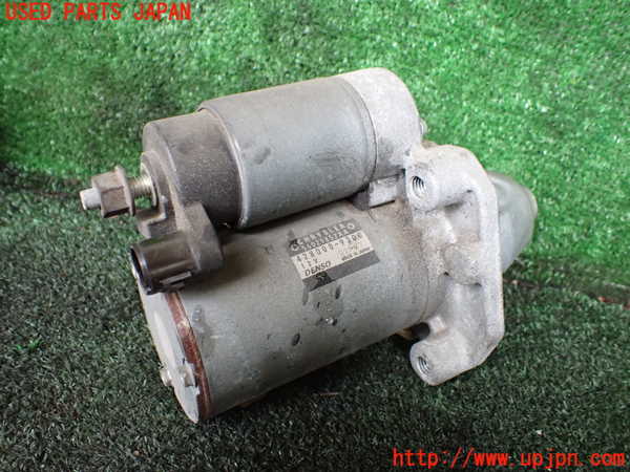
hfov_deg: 60.0
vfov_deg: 46.8
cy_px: 236
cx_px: 315
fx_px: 546
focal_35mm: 30
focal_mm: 5.4
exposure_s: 1/80
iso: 800
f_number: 2.3
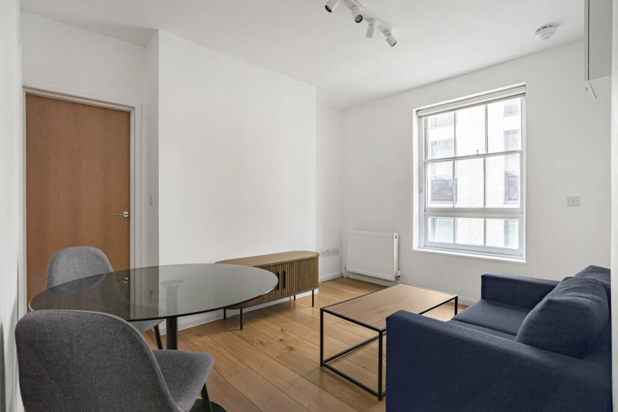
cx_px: 309
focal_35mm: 17
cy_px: 206
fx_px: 290
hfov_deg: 93.6
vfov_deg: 70.8
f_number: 7.1
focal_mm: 16.9
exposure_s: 1/125
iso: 320
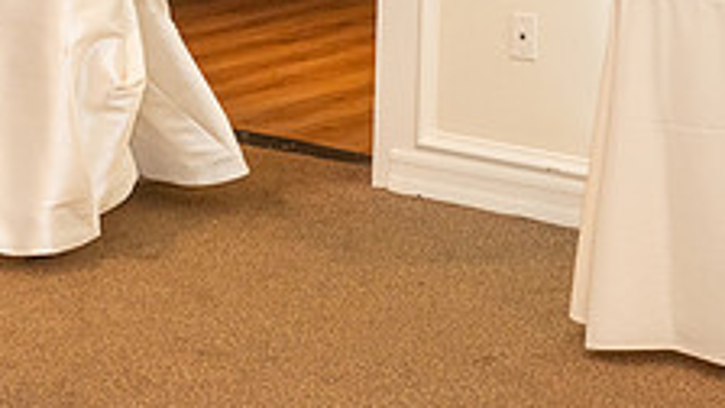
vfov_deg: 10.6
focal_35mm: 113
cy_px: -52
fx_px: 2172
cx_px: 16
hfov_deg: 18.5
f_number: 3.5
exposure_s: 1/125
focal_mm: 32
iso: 800
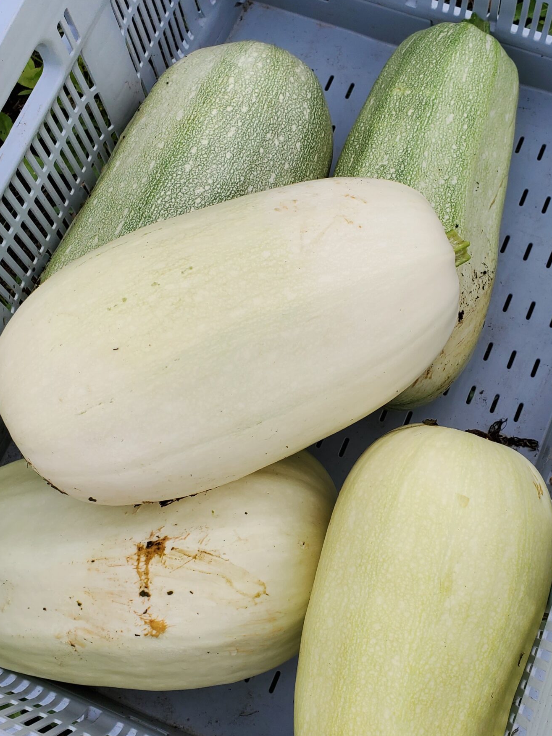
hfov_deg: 37.6
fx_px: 808
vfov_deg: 49.0
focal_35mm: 38
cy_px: 387
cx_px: 333
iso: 50
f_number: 2.4
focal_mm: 4.3
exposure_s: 1/936
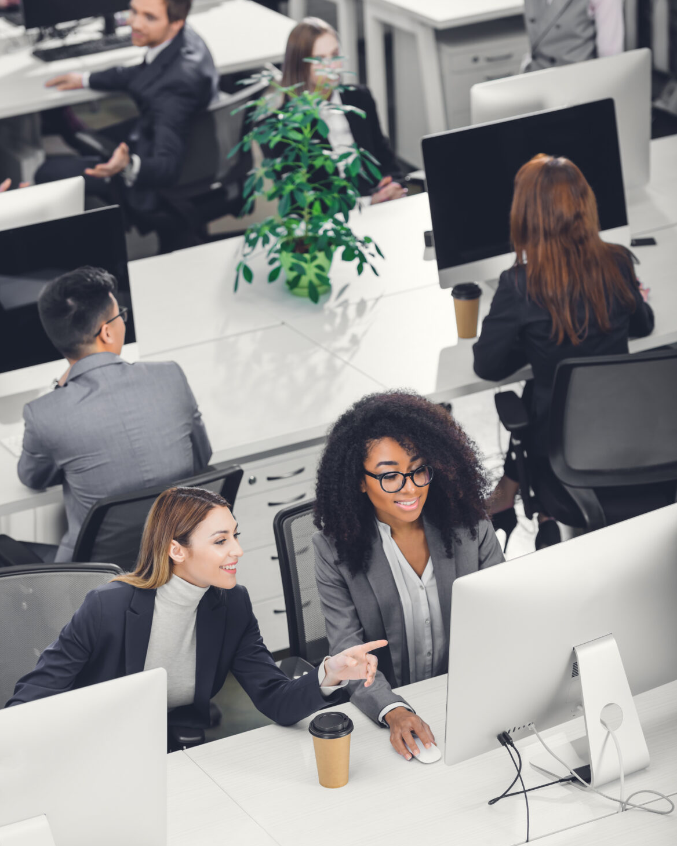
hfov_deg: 12.4
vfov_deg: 15.5
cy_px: 419
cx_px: 338
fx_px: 3106
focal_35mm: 124
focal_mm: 110
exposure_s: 1/250
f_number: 3.5
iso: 80
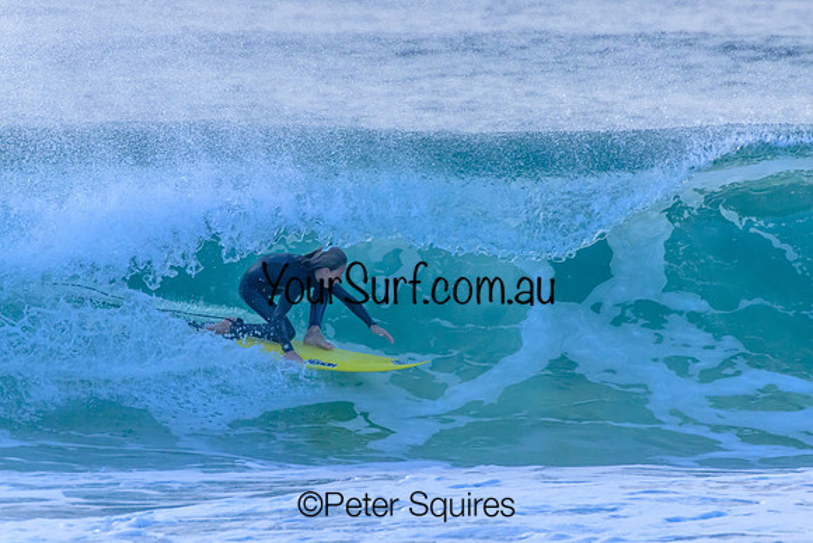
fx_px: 18070
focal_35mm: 800
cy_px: 272
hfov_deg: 2.6
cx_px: 406
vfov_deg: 1.7
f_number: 11
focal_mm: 800
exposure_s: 1/2000
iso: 4500
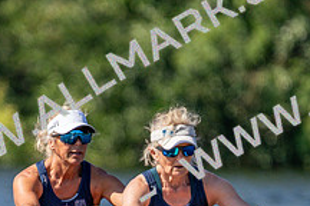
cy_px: 204
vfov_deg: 0.9
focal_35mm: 1608
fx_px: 13846
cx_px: 75
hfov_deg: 1.3
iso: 320
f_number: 6.3
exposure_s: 1/2000
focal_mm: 600
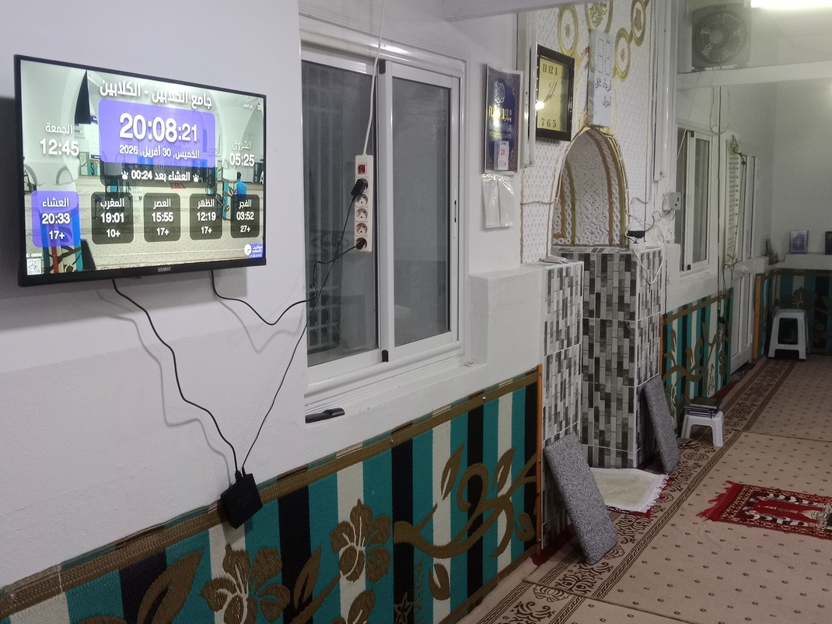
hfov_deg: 52.4
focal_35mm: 35
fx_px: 841
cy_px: 328
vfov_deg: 40.7
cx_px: 347
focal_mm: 4.05
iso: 1528
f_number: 1.8
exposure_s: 1/33.3
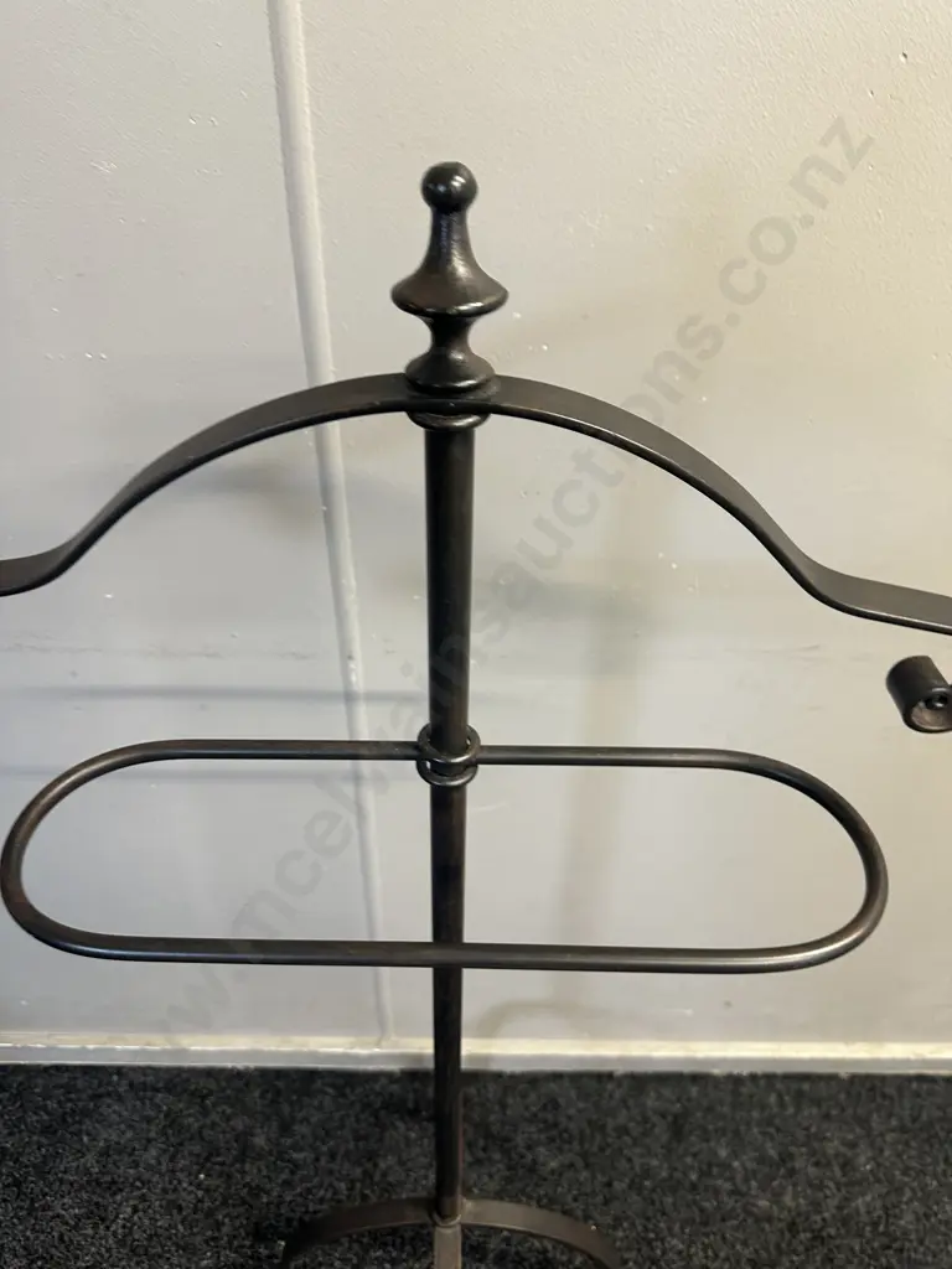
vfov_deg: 71.6
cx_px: 476
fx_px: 880
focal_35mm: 24
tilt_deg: -39.7
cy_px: 634
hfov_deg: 56.8
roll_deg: +0.2
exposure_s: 1/50
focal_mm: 6.86
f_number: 1.78
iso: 200
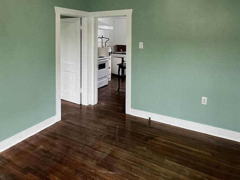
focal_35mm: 25
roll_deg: -0.5
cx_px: 107
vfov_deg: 52.1
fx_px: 173
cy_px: 41
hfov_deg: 69.2
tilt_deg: -1.5
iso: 250
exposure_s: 1/60
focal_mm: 1.57
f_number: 1.8
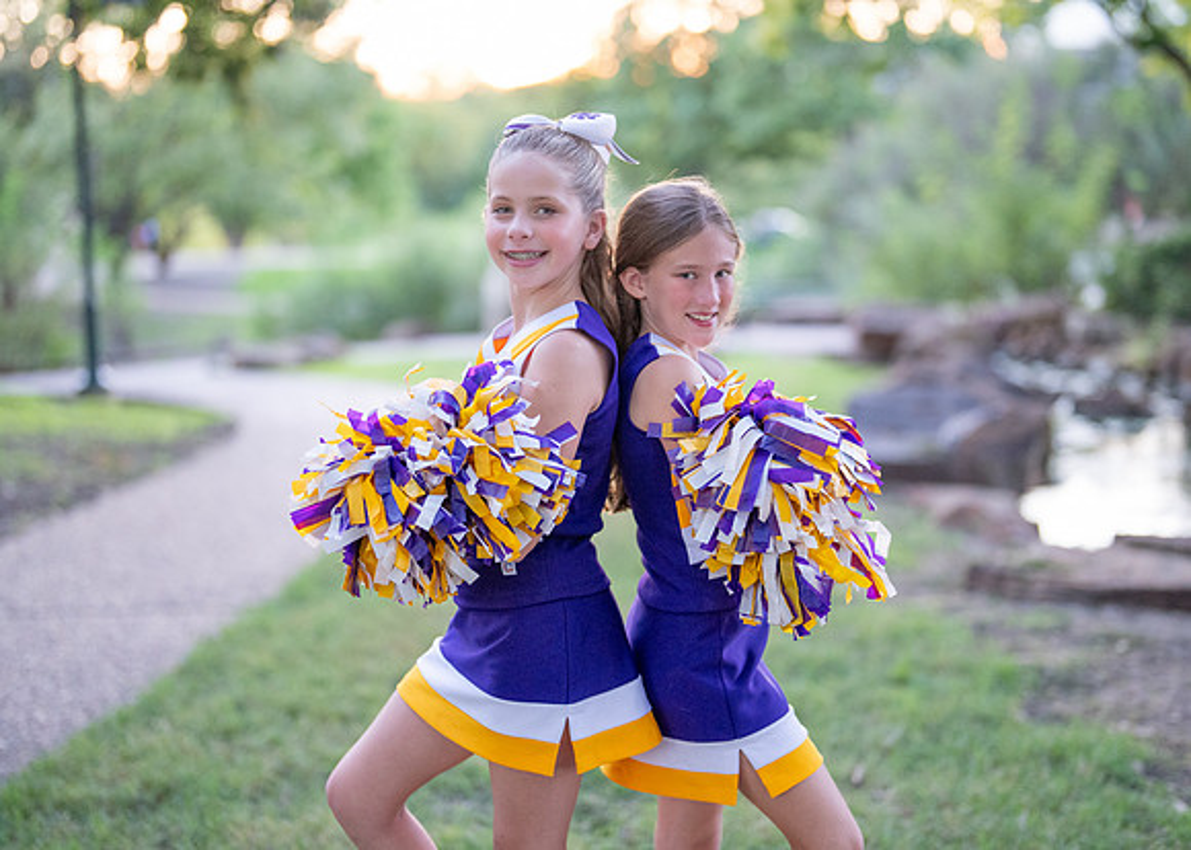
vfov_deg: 23.8
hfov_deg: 33.0
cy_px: 427
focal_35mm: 60
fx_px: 2013
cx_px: 629
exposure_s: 1/640
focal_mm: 50
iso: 1600
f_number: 1.2
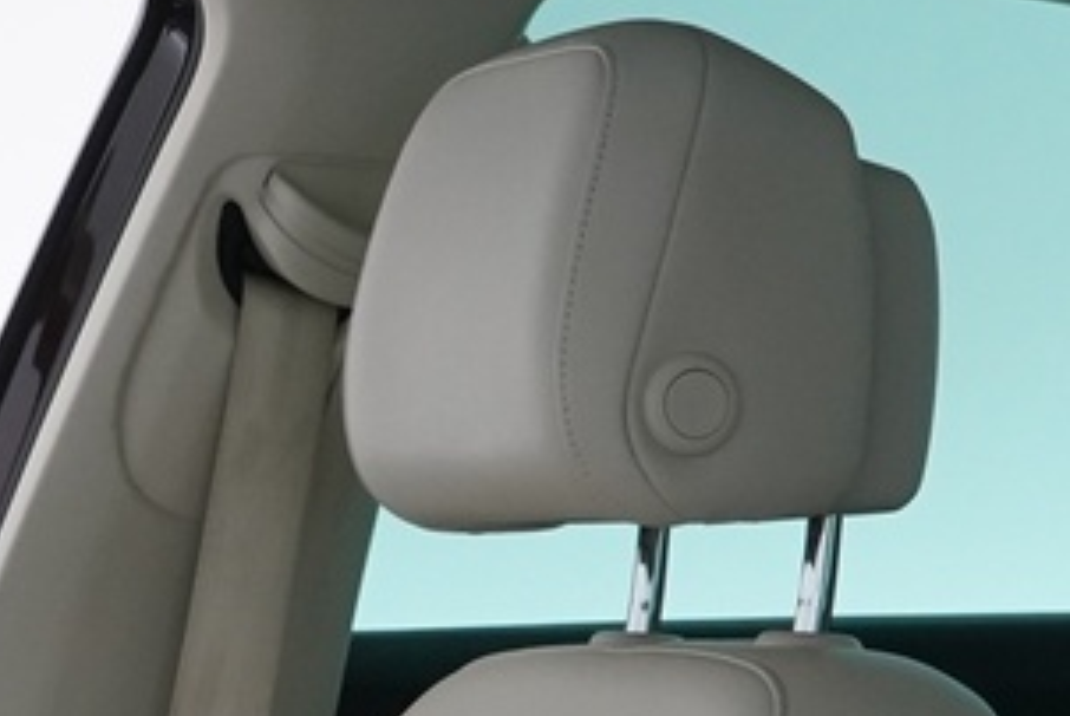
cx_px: 344
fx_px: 4463
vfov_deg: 9.0
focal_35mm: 150
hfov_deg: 13.6
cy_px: 950
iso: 1600
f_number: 3.5
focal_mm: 28
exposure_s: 1/60
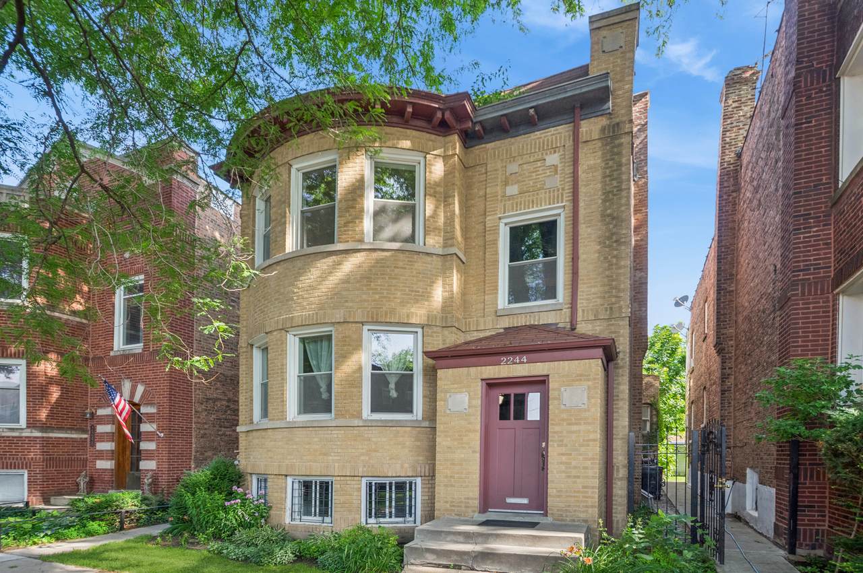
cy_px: 286
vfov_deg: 67.3
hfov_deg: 90.1
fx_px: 431
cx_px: 432
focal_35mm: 18
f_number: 8
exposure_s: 1/80
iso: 400
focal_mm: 11.88
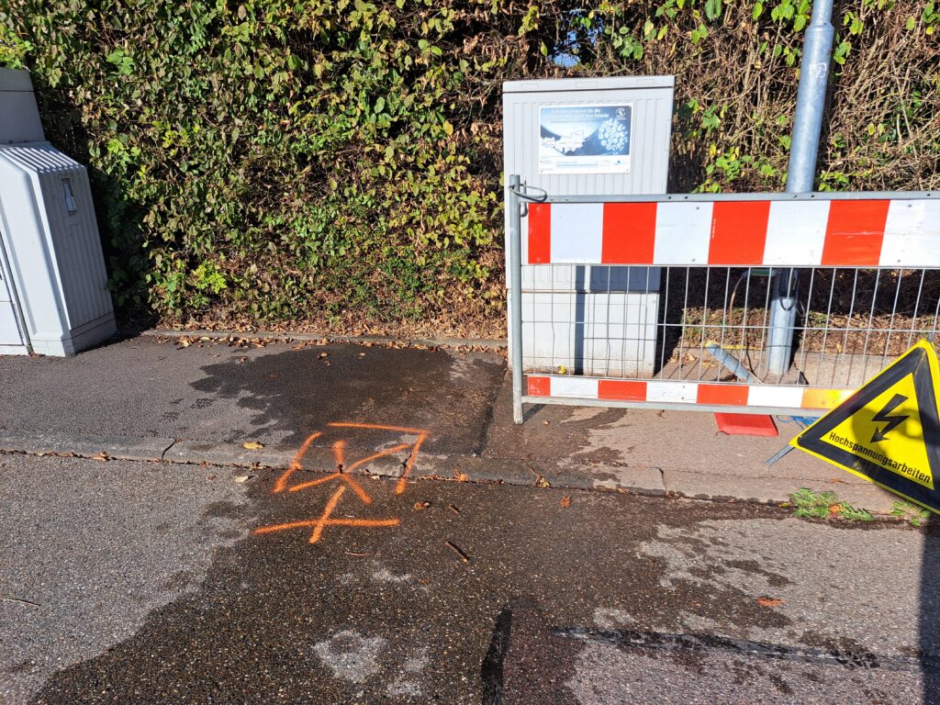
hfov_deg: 71.6
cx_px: 470
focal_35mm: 24
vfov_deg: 56.8
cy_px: 352
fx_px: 652
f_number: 1.8
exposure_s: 1/1748
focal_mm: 5.23
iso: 50
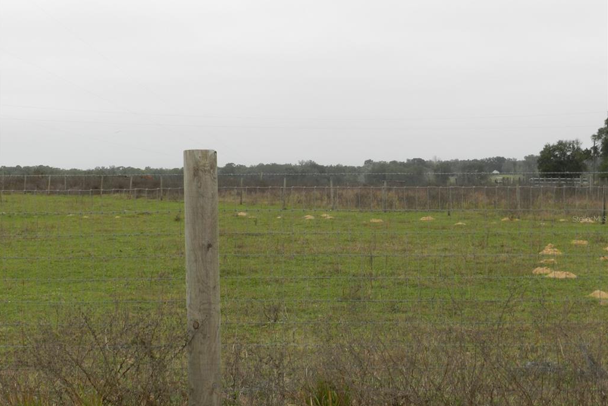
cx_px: 303
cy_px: 219
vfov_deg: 19.2
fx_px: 1199
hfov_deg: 28.5
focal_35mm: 71
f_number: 4.7
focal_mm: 12.1
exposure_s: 1/125
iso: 160
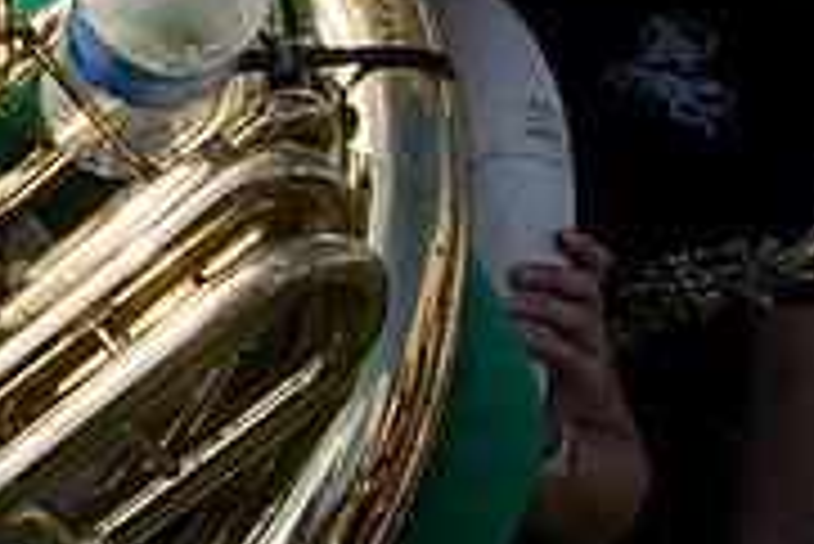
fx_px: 1742
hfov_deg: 21.6
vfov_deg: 17.2
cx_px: -436
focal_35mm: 77
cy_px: -56
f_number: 4.5
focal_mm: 24
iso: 250
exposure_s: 1/2500
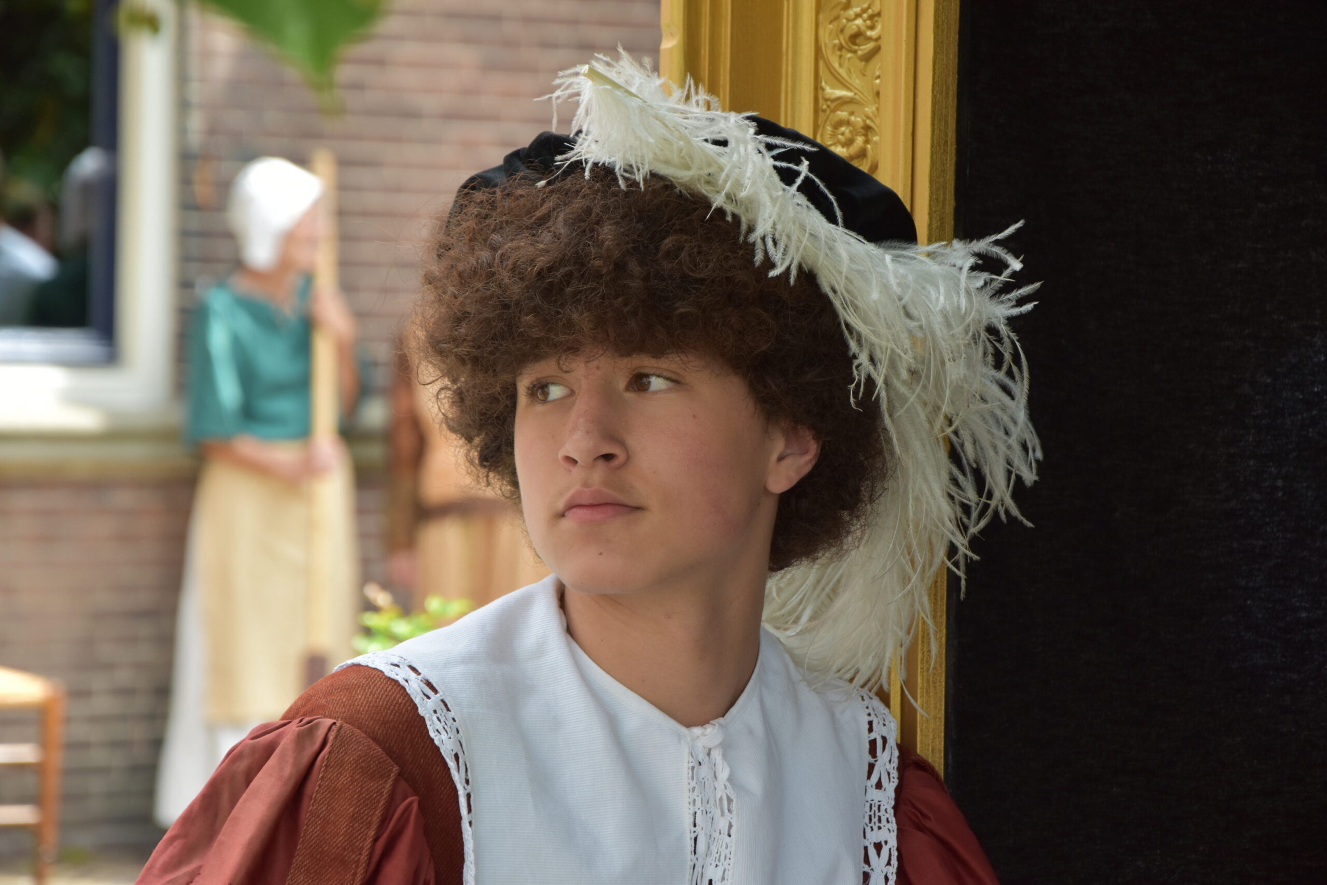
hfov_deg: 13.0
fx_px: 5806
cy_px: 442
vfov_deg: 8.7
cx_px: 664
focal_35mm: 158
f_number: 6.3
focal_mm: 105
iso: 400
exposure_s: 1/160
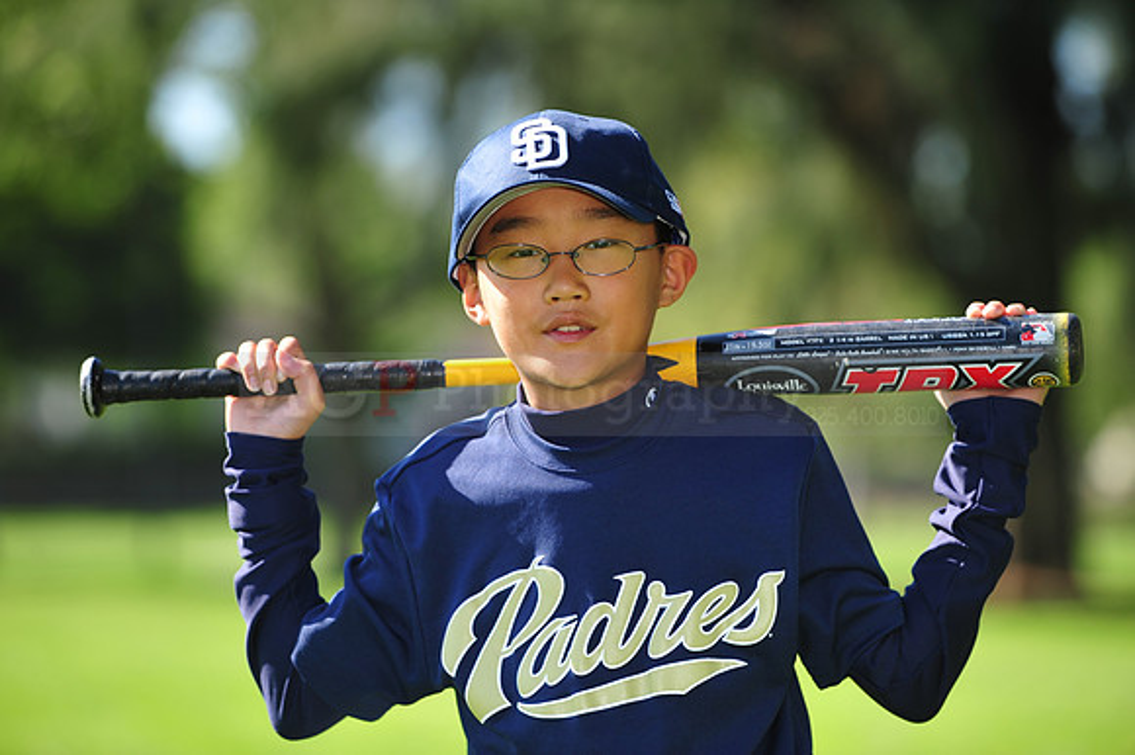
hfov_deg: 11.1
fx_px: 5829
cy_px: 378
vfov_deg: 7.4
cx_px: 568
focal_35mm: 185
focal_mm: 185
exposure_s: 1/500
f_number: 4.5
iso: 200
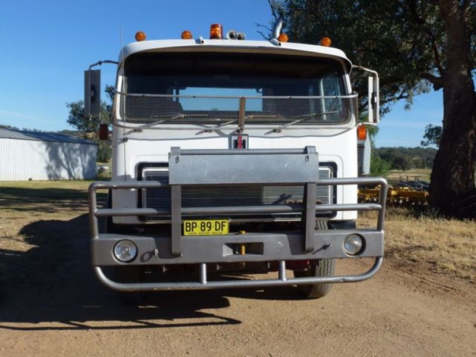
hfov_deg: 51.4
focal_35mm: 36
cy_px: 178
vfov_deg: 39.7
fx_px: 495
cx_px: 238
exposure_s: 1/1000
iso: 100
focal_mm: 6.4
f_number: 4
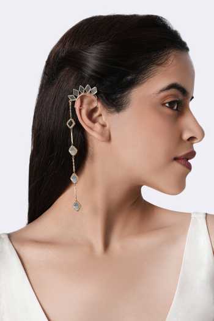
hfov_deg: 37.9
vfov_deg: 54.4
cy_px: 160
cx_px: 107
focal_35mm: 35
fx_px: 312
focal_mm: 35
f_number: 9.5
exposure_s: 1/125
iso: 100
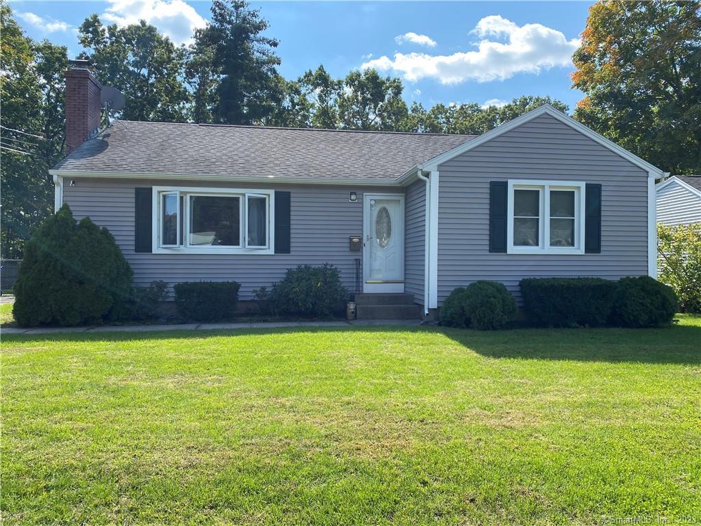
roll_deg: -0.5
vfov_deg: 53.1
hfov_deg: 67.3
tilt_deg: +2.1
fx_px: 527
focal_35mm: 26
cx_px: 350
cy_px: 263
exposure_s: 1/1316
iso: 32
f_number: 1.8
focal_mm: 4.25
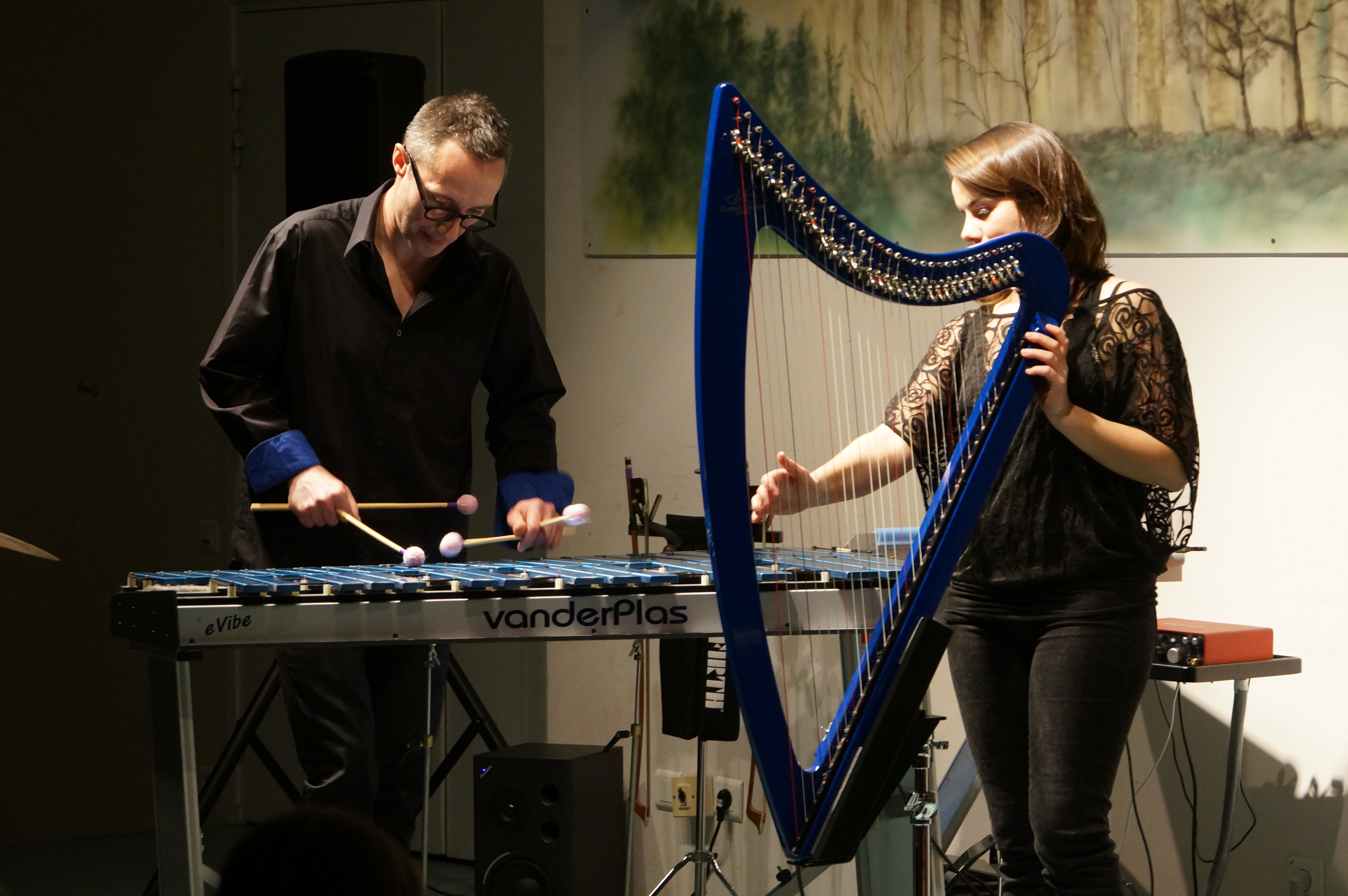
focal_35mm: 124
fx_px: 4657
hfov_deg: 16.5
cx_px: 674
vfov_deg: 11.0
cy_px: 448
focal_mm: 83
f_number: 5.6
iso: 1600
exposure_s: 1/25
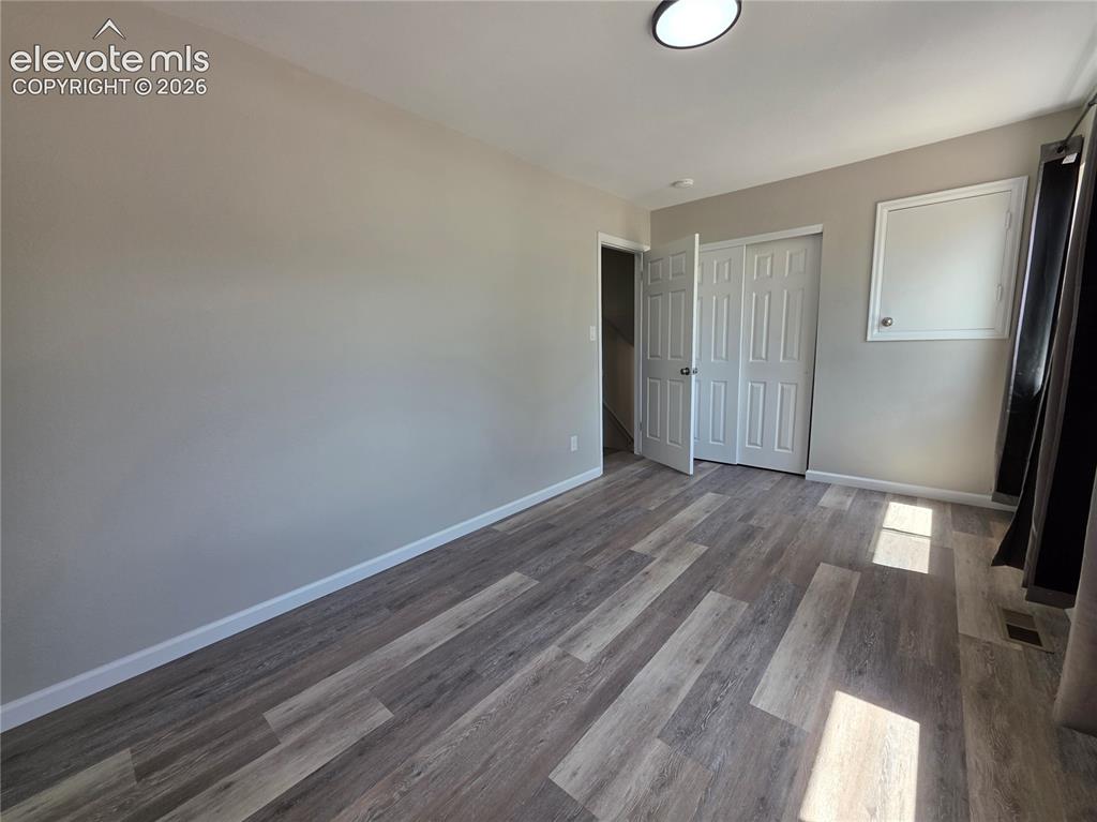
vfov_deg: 89.9
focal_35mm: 13
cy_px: 411
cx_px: 548
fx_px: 412
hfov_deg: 106.2
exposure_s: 1/120
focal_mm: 2.2
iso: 32
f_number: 1.9
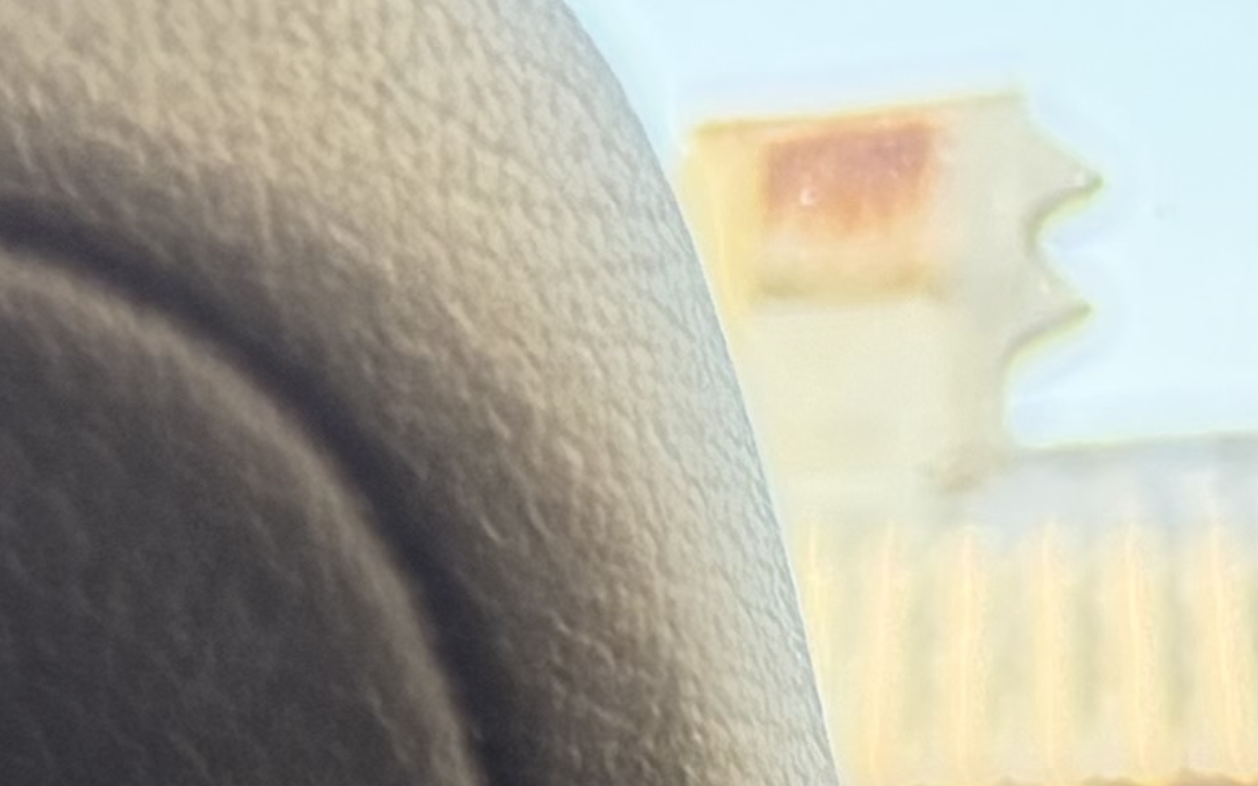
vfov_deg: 6.2
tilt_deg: -10.5
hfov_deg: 8.2
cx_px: -3265
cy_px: 2775
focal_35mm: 186
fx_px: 6376
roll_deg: +1.2
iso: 200
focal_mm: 6.76
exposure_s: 1/198
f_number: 1.78
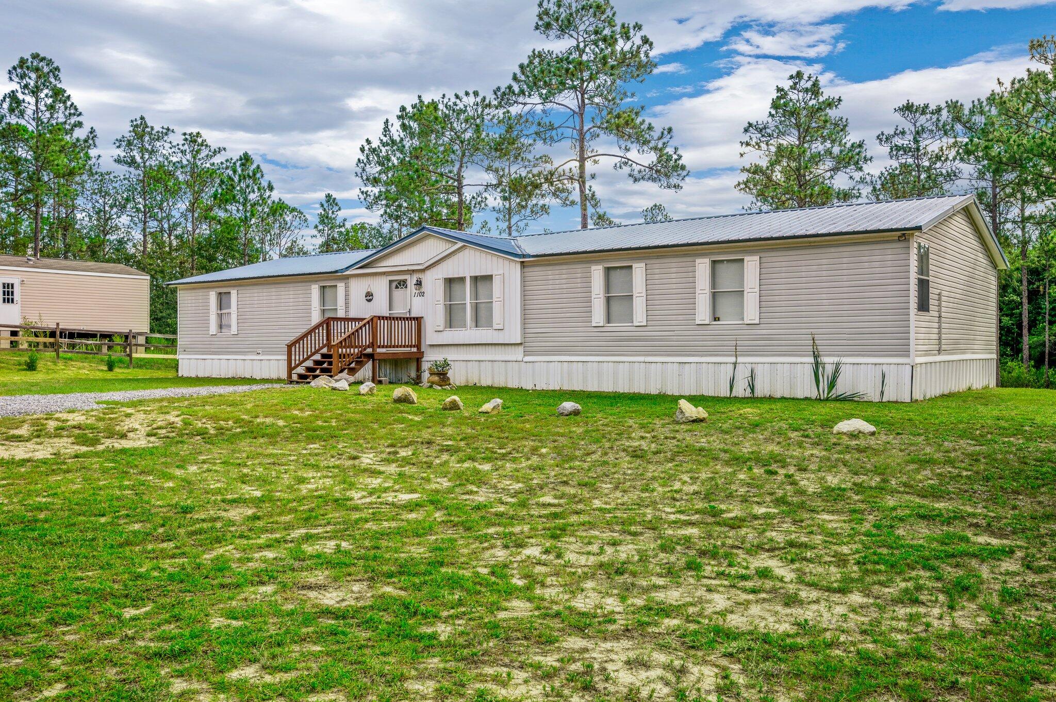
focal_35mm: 30
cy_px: 351
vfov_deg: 43.5
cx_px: 528
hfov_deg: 62.0
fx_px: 879
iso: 100
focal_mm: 30
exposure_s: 1/125
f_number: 9
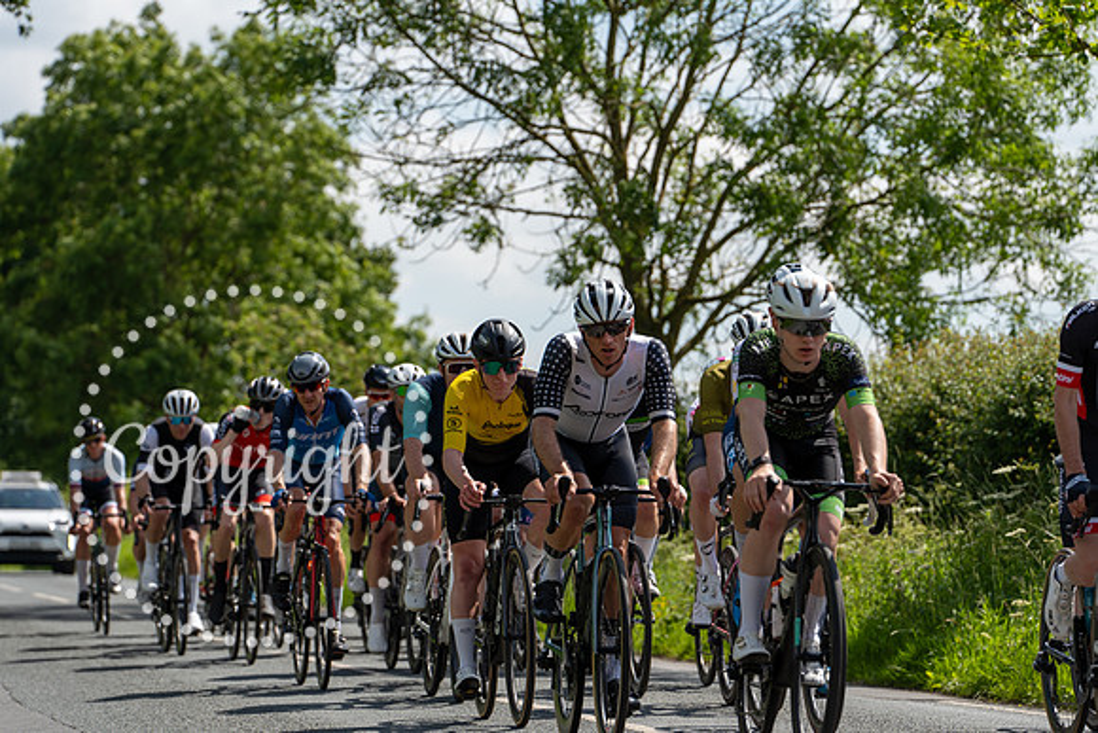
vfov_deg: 8.8
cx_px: 549
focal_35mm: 156
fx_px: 4759
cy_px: 366
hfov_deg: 13.2
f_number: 5
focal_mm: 156
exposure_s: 1/1000
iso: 100
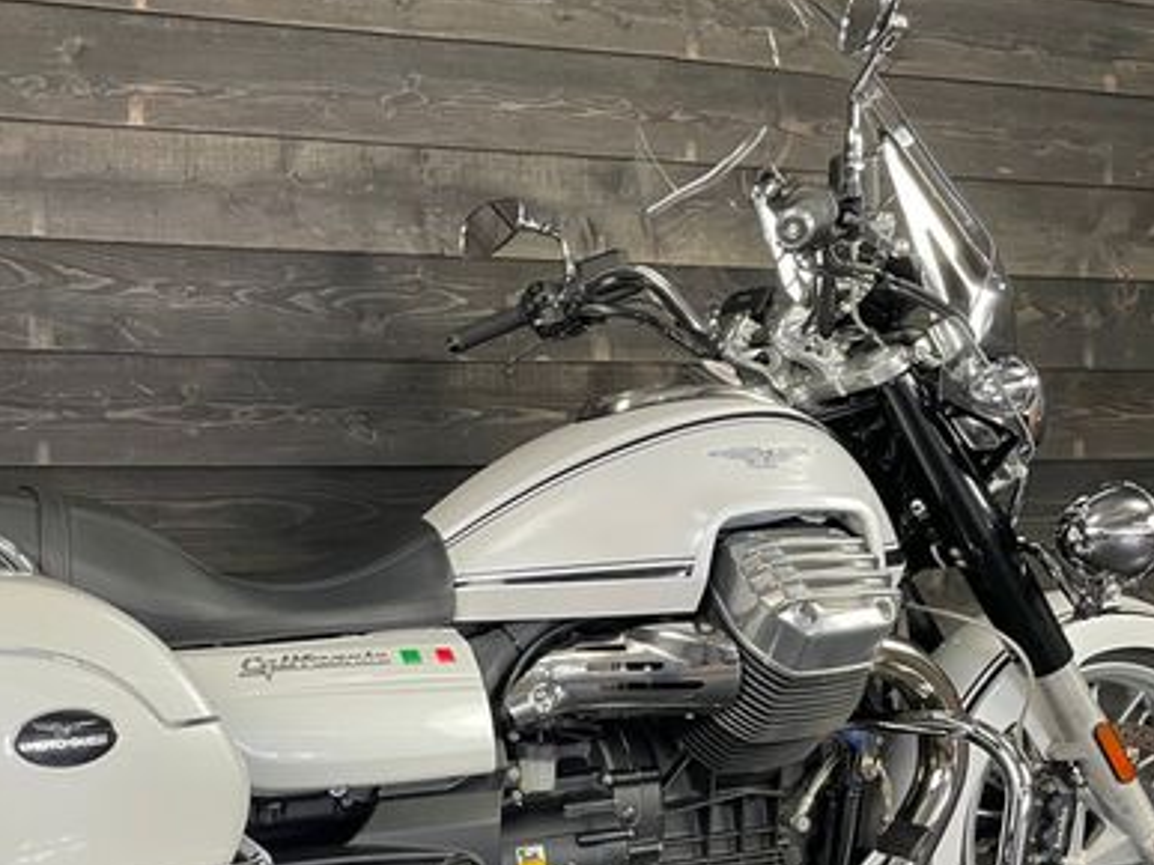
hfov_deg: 42.8
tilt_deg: -4.0
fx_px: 1433
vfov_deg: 32.9
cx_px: 325
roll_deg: +1.1
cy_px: 647
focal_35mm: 43
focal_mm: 4.2
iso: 80
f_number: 1.6
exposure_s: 1/50
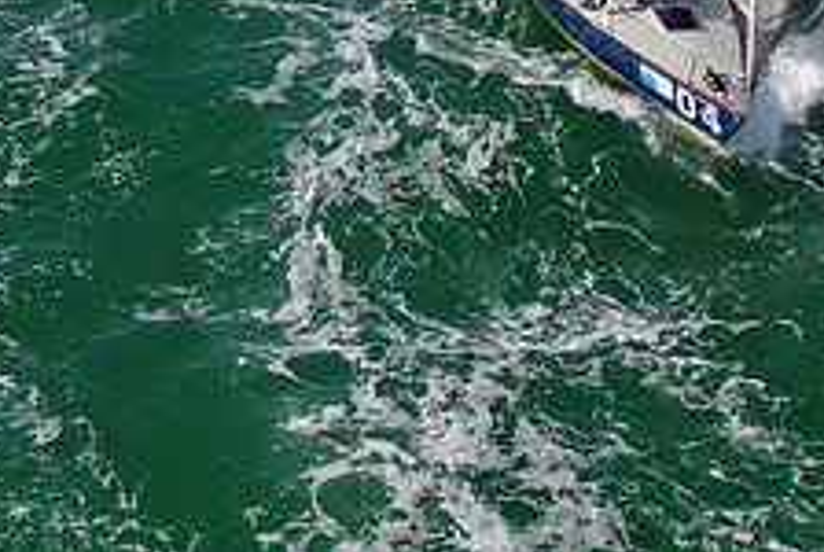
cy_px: -245
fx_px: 2956
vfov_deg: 10.3
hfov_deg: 15.8
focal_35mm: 129
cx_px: 570
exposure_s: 1/1000
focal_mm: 8.6
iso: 100
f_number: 3.8
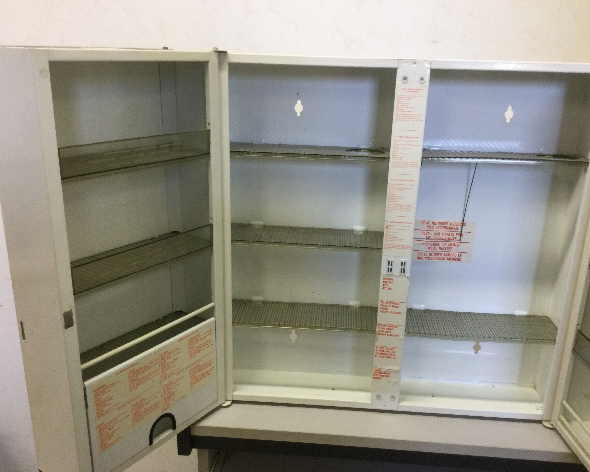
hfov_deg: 54.2
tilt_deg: -16.3
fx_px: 576
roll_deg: -3.6
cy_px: 240
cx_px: 306
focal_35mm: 33
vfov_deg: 44.5
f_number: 2.4
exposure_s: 1/33
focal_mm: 3.3
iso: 40
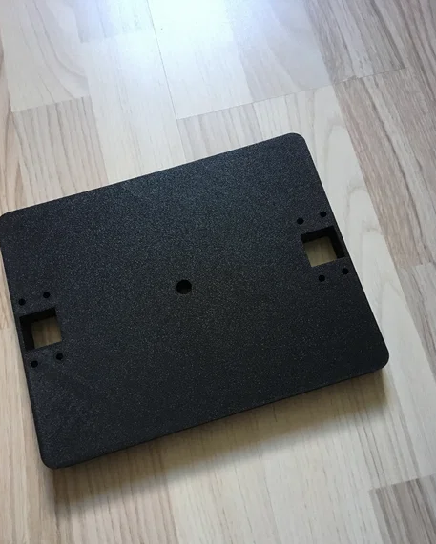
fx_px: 500
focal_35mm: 31
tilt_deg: -73.9
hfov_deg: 47.1
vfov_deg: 57.1
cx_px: 216
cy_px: 297
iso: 200
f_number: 2.2
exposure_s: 1/17
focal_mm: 4.15
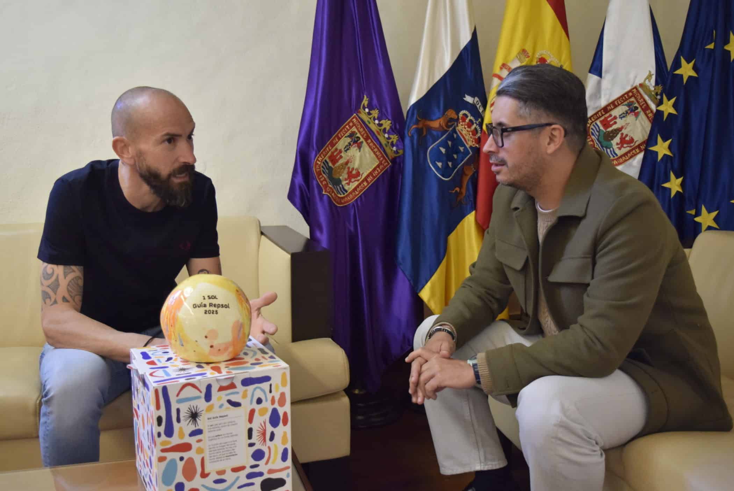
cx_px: 367
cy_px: 246
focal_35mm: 36
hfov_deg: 53.1
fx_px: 735
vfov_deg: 36.9
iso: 2200
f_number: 4
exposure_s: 1/60
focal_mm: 24
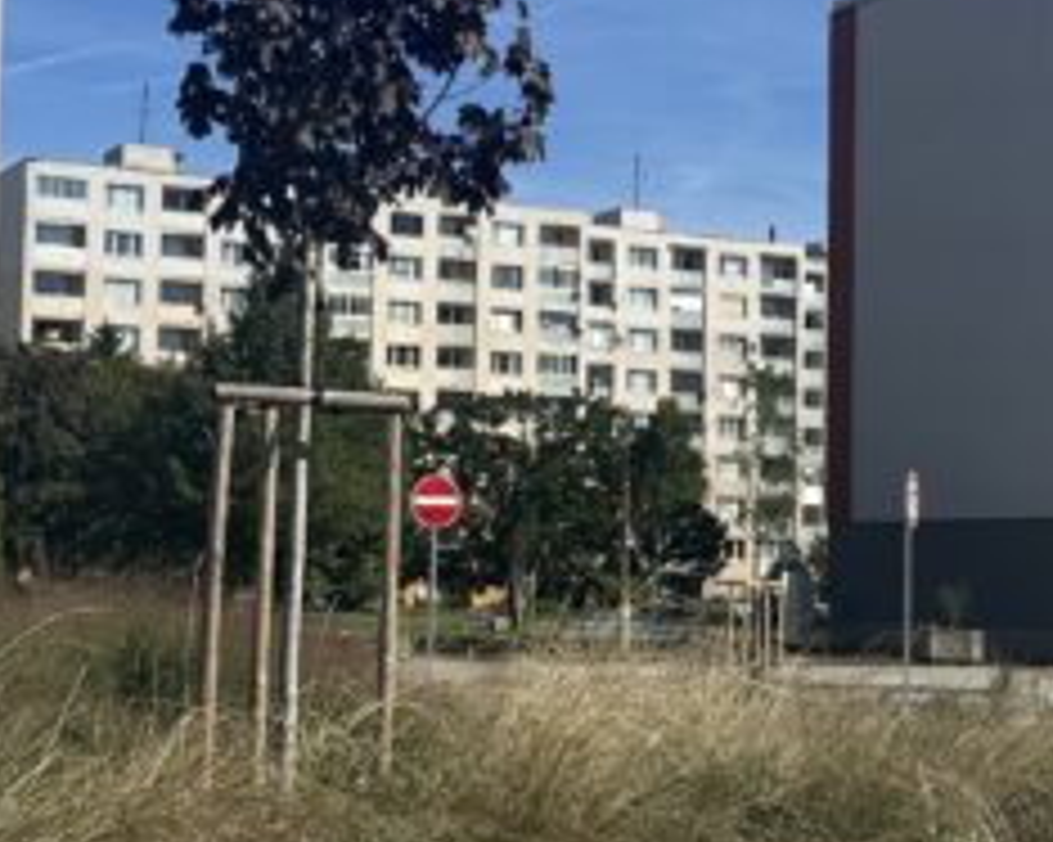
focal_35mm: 74
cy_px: 385
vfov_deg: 20.7
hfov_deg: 25.7
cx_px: 603
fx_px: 2305
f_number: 1.78
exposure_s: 1/6211
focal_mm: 6.86
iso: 80
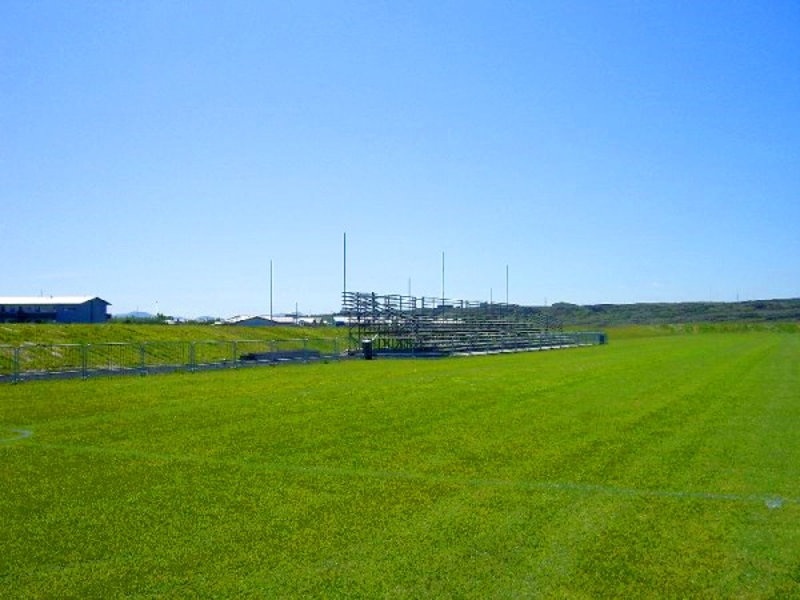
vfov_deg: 37.7
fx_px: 878
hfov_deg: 49.0
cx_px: 400
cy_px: 300
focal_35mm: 38
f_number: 8
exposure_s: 1/500
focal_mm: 7.9
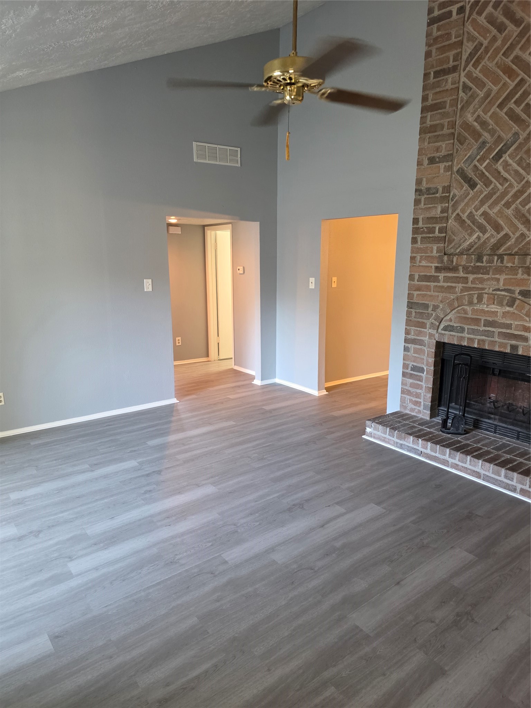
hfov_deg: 58.9
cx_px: 266
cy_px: 354
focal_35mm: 23
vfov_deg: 73.9
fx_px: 470
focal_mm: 6.3
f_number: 1.7
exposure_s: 1/120
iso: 640
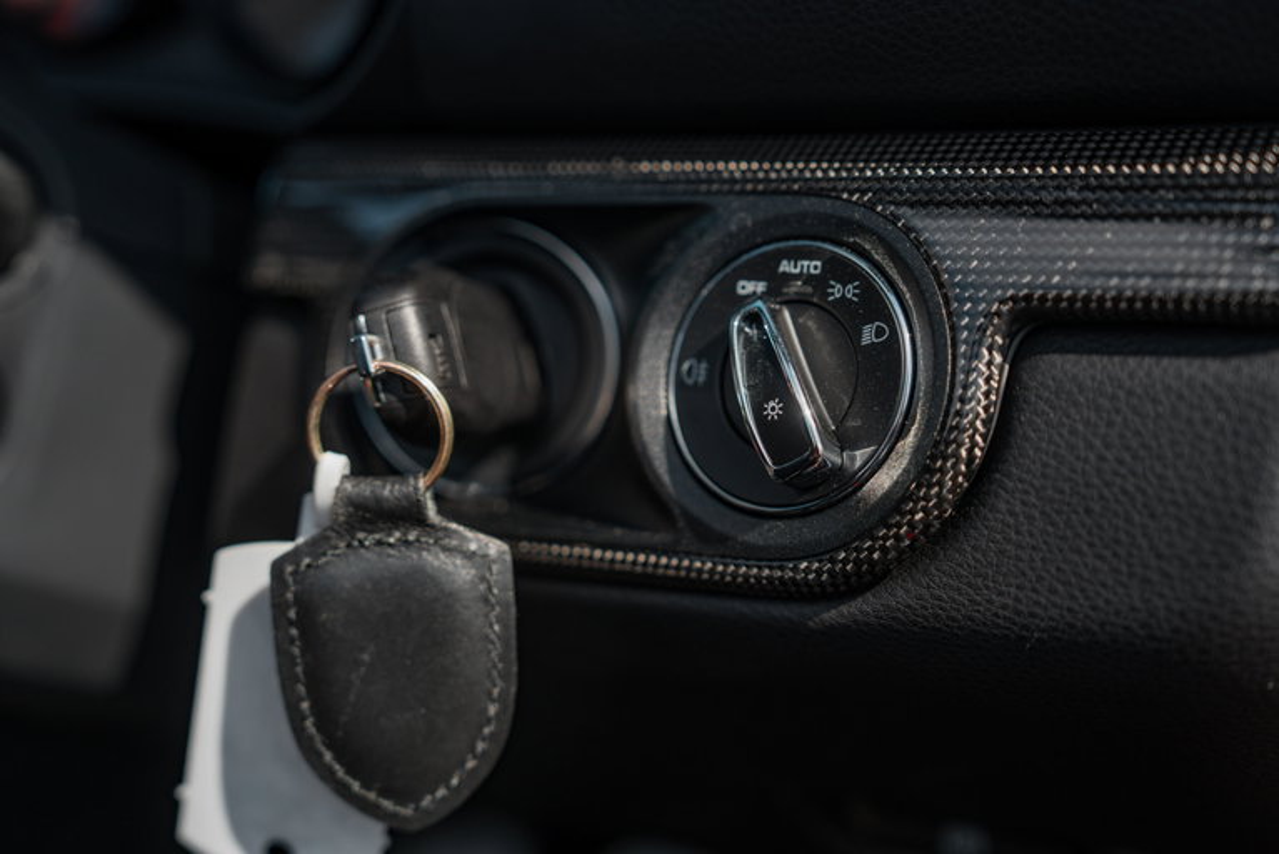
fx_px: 1777
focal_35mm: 50
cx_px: 640
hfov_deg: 39.6
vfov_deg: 27.0
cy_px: 427
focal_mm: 50
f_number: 2.8
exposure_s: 1/640
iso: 160
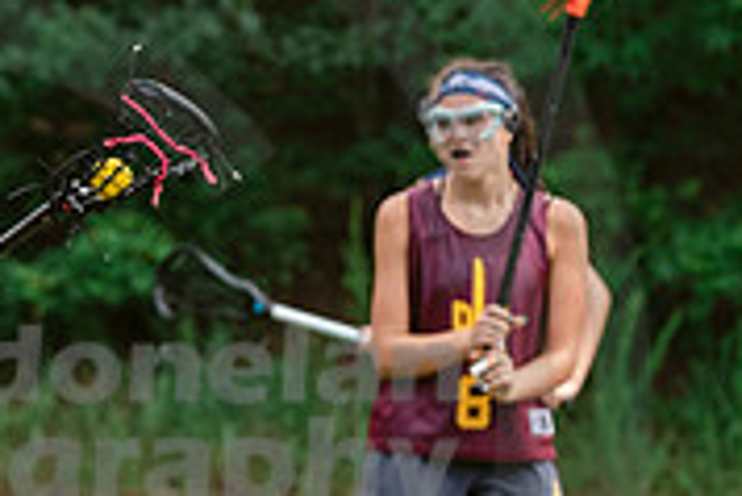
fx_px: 19905
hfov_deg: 2.1
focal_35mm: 965
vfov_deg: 1.4
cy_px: 554
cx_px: -313
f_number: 4
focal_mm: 155
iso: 250
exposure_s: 1/1000
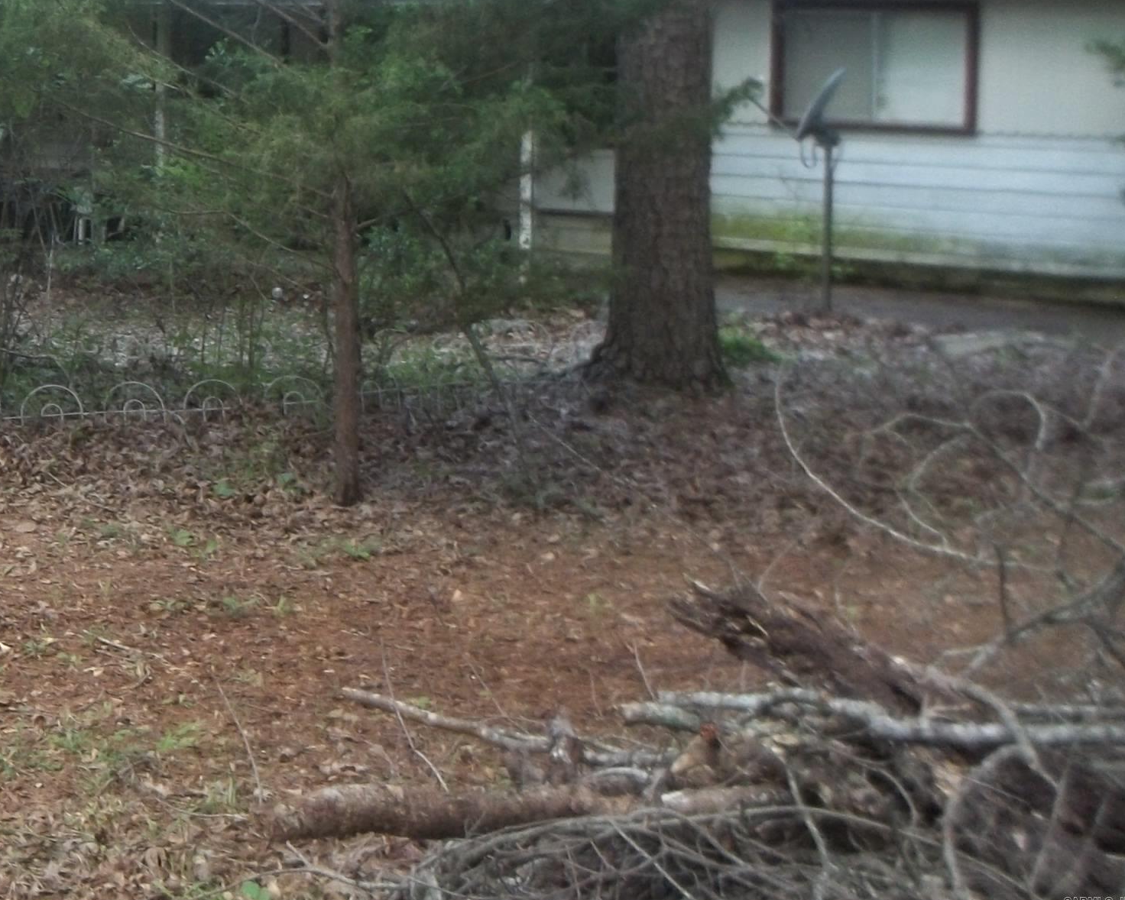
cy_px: 86
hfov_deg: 28.4
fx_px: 2098
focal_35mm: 63
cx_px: 40
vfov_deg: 23.6
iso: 160
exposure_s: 1/80
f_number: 3.3
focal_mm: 5.9
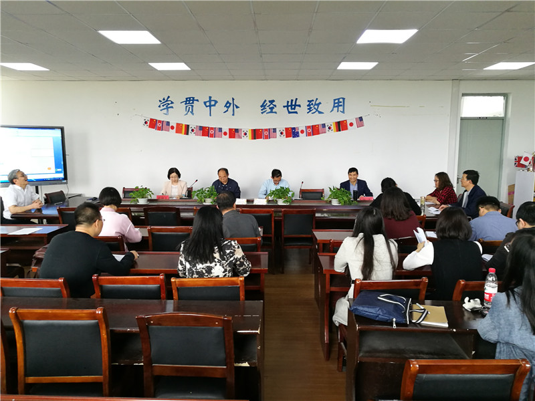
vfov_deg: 51.4
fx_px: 417
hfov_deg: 65.3
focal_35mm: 27
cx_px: 268
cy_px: 200
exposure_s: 1/50
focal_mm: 4.5
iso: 200
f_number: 2.2
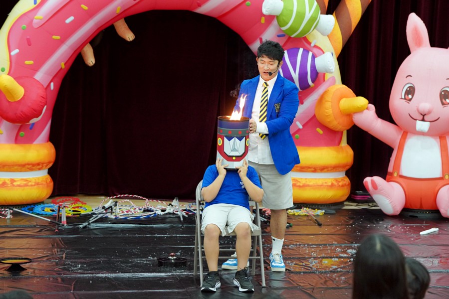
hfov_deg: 22.9
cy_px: 150
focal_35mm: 89
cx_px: 224
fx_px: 1110
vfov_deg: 15.4
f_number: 4
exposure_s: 1/160
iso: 3200
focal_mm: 89
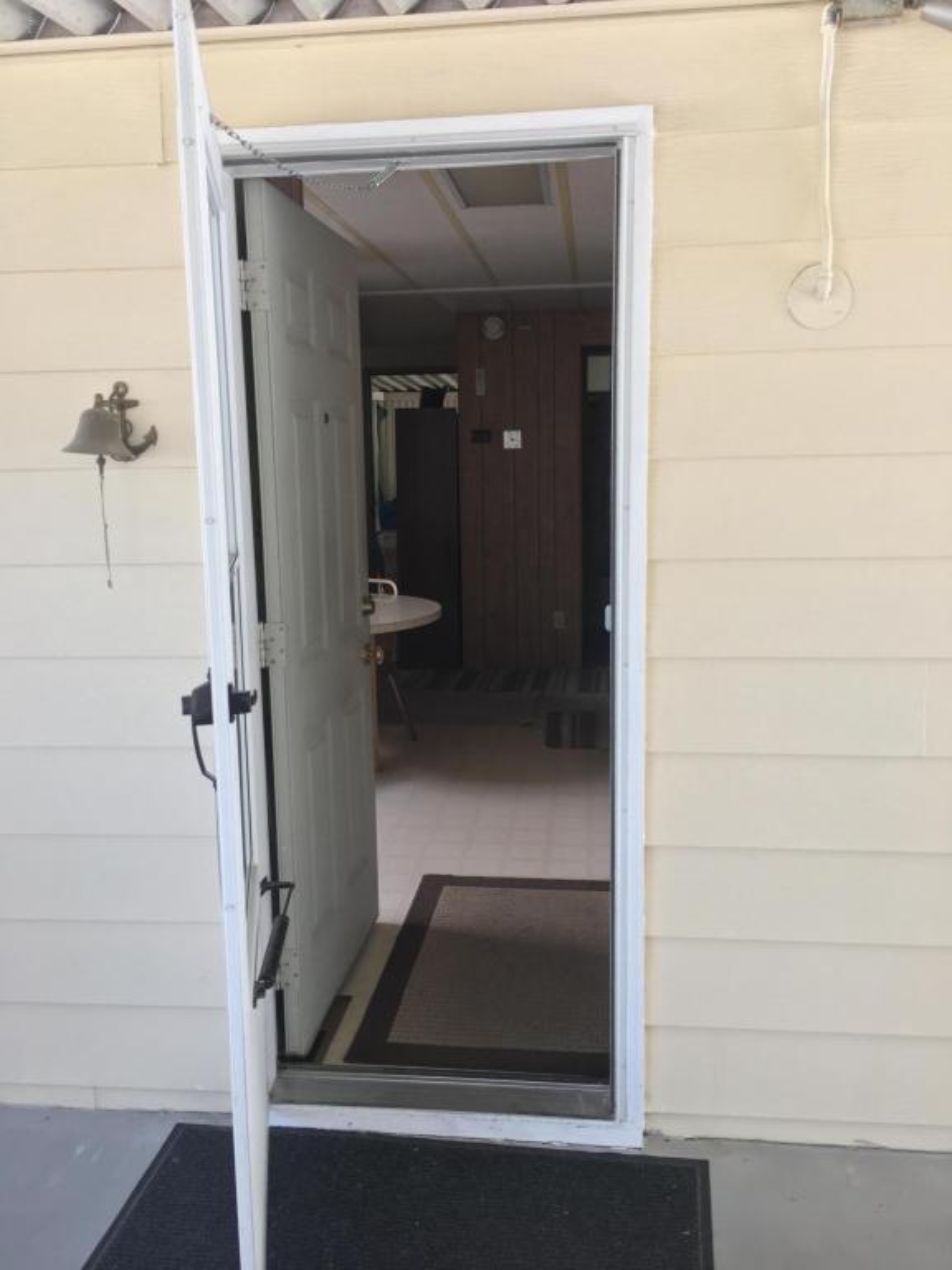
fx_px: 1063
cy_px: 635
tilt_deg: -7.3
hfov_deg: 48.2
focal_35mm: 29
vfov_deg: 61.7
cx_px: 476
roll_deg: +0.6
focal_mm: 4.15
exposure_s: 1/30
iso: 32
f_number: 2.2
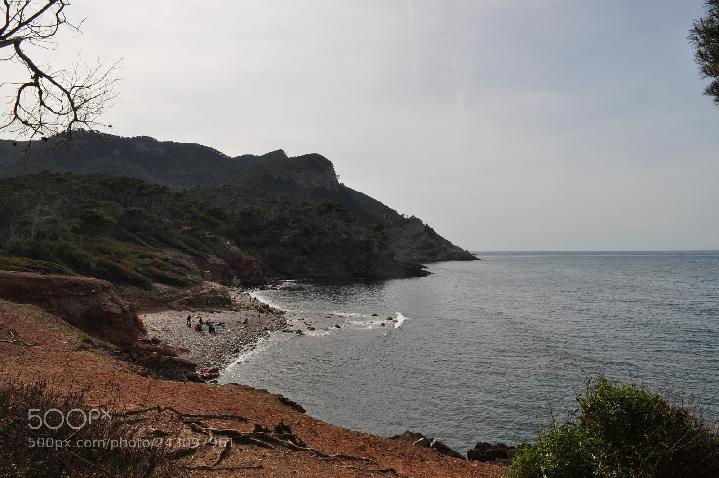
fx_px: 539
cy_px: 239
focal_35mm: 27
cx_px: 360
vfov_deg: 47.8
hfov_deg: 67.4
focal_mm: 18
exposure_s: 1/200
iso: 200
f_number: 18
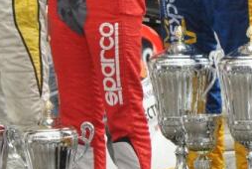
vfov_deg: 4.0
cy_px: -96
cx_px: 253
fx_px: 2383
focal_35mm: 340
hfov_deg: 6.0
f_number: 10
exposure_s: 1/100
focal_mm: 48
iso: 400
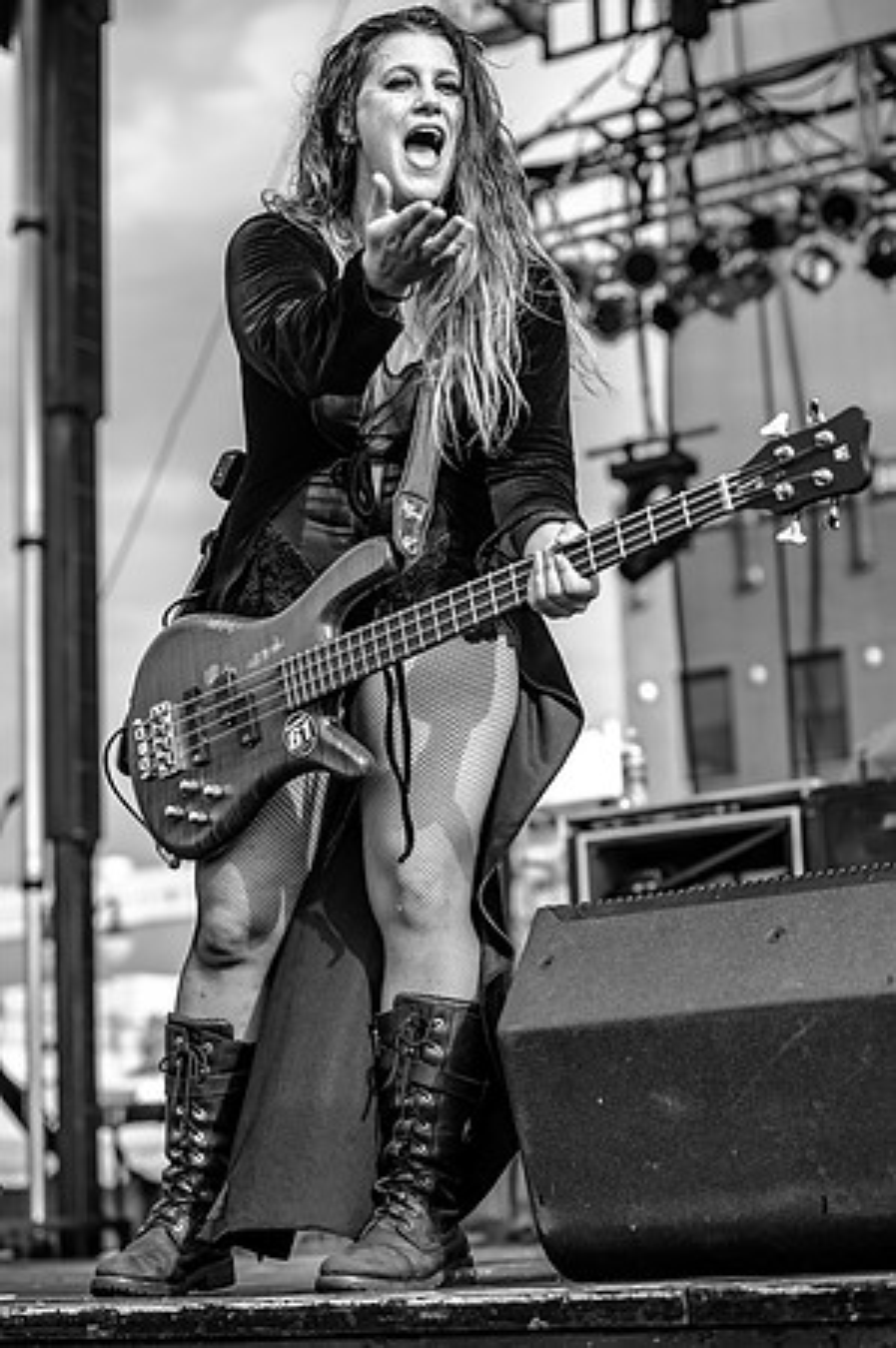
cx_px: 448
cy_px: 674
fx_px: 2619
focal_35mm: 70
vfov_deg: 28.9
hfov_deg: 19.4
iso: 125
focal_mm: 70
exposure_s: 1/800
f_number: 4
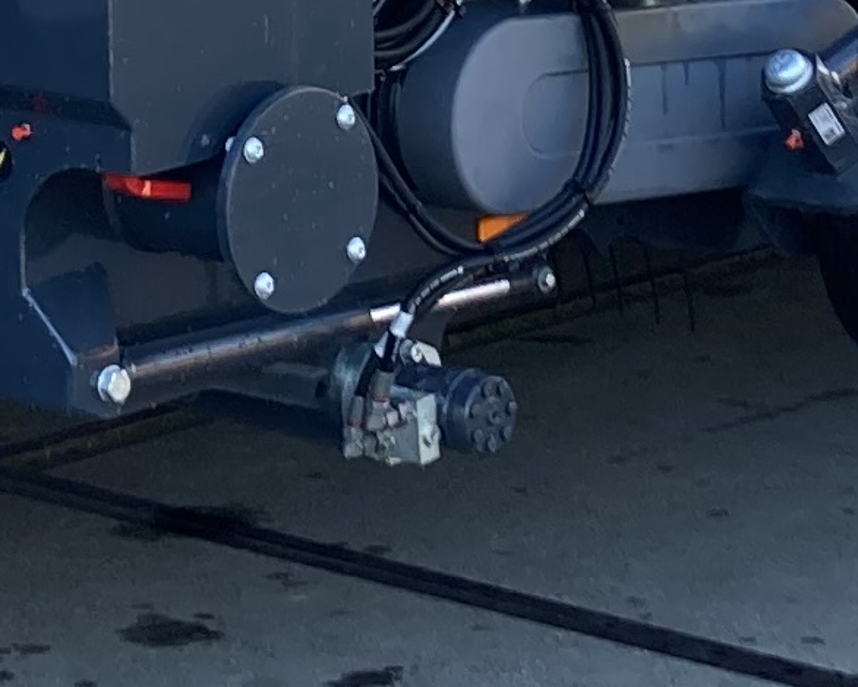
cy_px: -513
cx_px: 242
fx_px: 4775
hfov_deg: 10.3
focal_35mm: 188
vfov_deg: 8.0
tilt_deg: -0.3
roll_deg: +1.1
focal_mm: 3.99
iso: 20
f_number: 1.8
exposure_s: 1/124
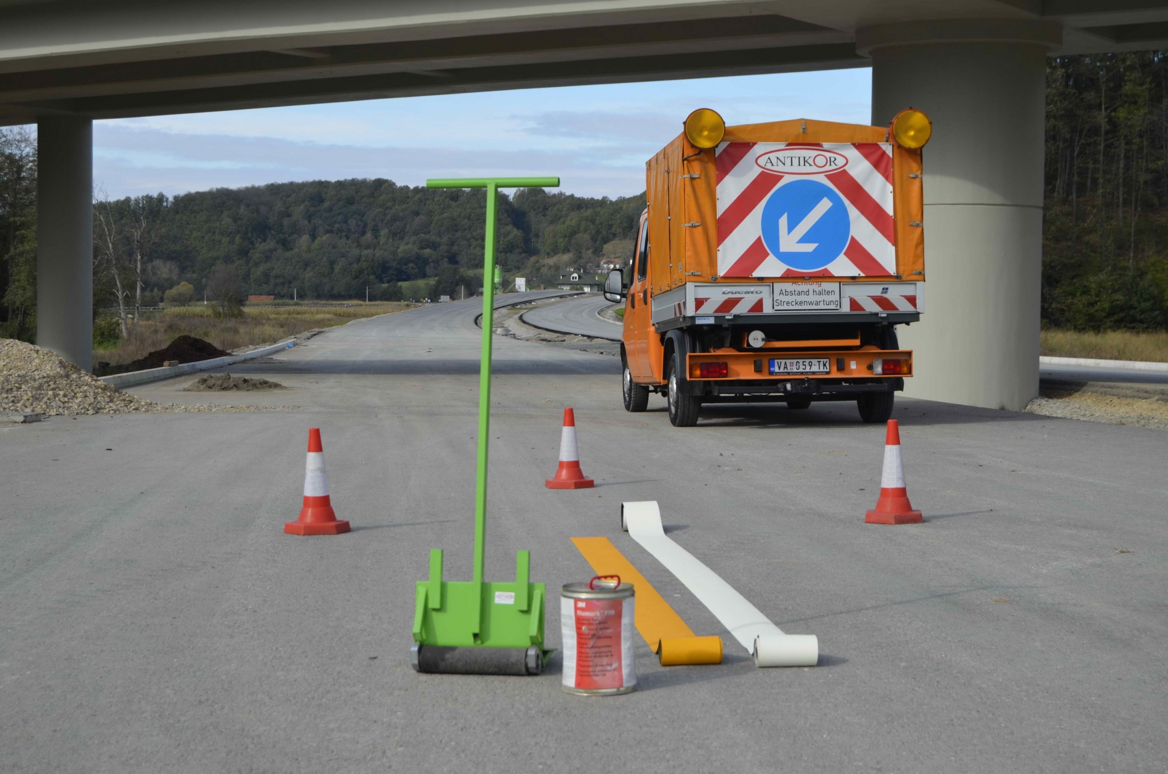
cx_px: 584
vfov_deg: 23.7
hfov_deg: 35.1
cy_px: 387
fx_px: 1845
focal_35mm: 57
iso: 100
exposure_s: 1/250
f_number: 8
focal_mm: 38
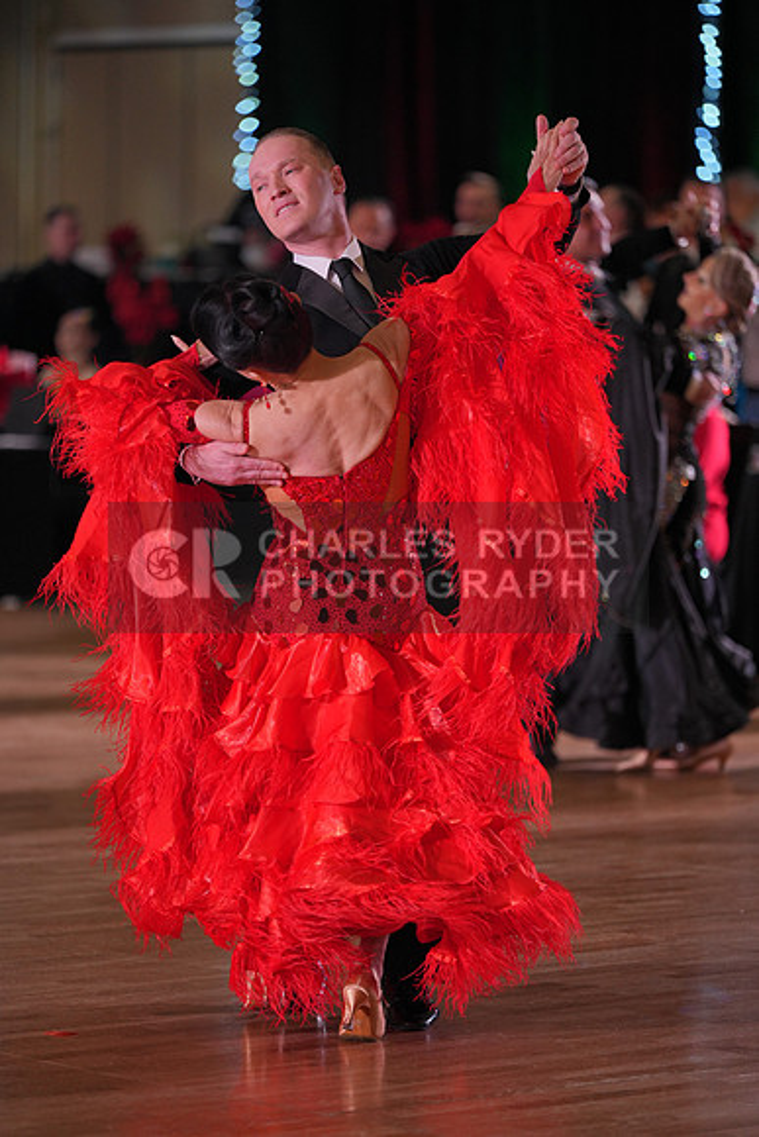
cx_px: 380
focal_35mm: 175
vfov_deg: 11.7
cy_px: 568
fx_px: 5531
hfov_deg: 7.9
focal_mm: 175
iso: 1000
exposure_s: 1/500
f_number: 2.8
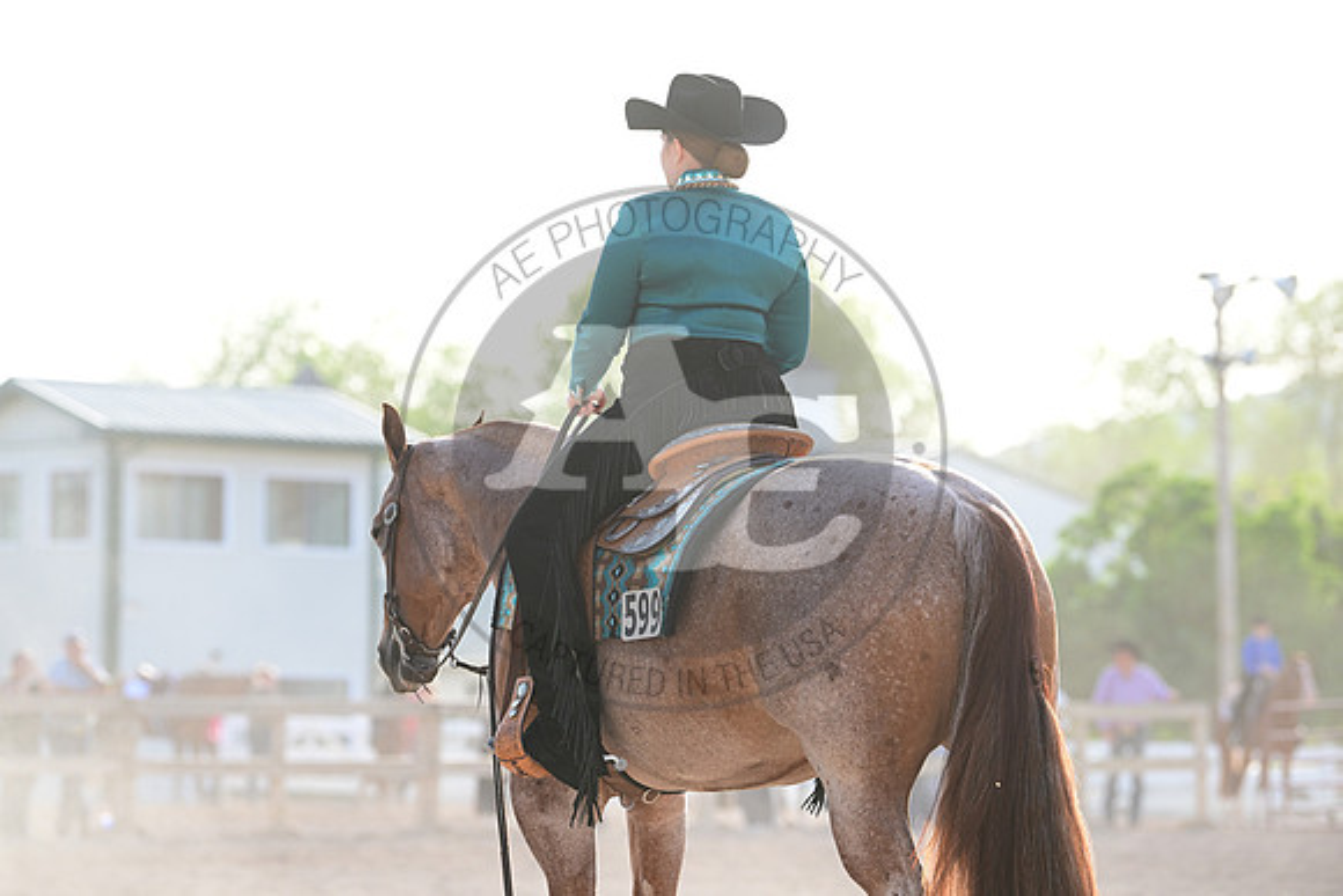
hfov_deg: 12.4
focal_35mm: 165
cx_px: 672
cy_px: 448
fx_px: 6157
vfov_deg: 8.3
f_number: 4.5
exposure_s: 1/2000
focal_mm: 165
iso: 1000
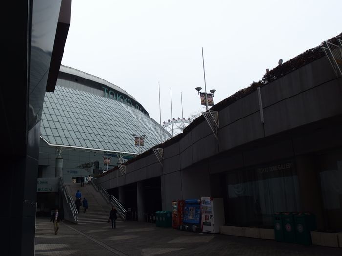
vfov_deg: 44.2
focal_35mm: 32
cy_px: 128
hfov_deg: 56.8
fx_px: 316
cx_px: 171
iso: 100
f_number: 3.5
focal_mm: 5.6
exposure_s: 1/500
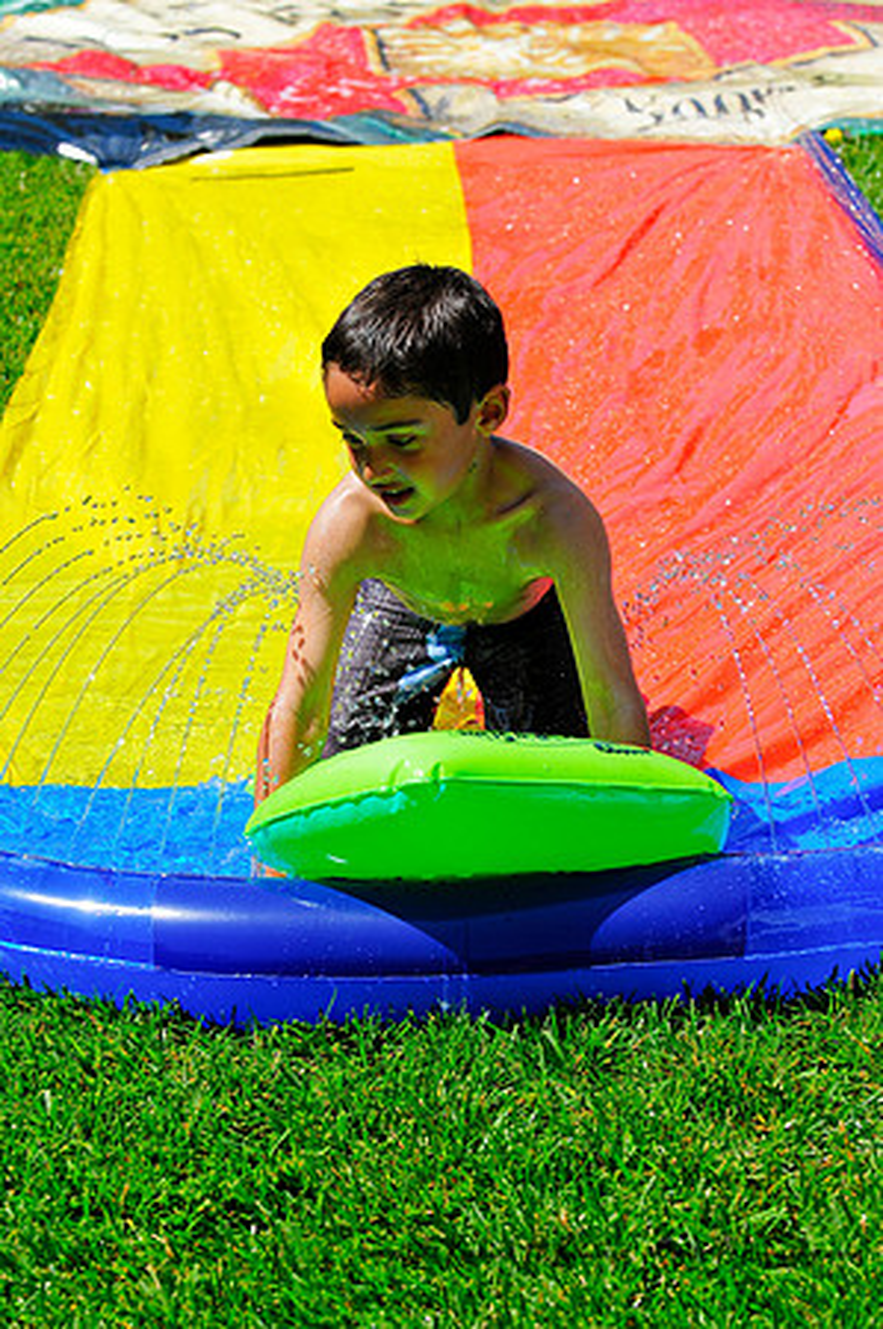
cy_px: 664
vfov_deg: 19.5
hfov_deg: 13.0
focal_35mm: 105
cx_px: 442
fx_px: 3872
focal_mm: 70
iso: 200
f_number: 6.3
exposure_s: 1/640
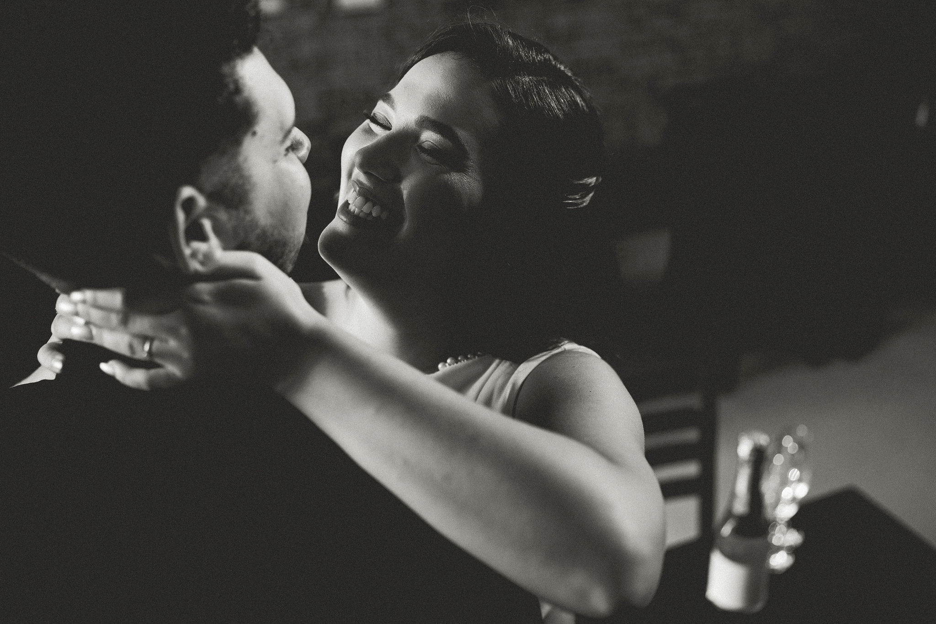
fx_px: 980
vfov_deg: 35.3
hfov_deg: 51.0
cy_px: 317
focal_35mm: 38
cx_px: 483
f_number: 1.8
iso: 400
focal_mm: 35
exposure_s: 1/500
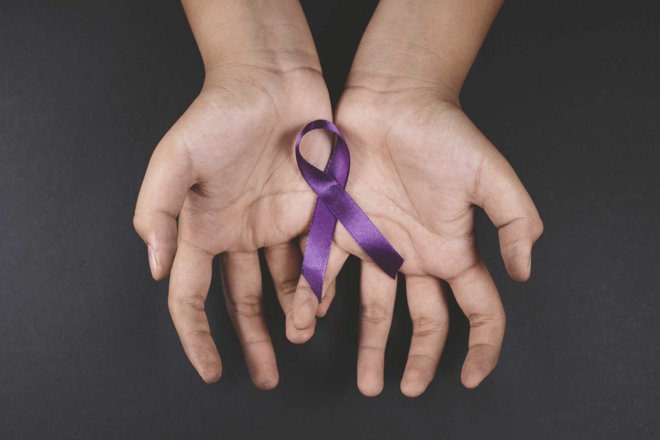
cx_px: 330
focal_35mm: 50
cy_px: 220
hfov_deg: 39.6
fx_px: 917
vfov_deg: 27.0
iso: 400
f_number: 4
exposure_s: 1/125
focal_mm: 50
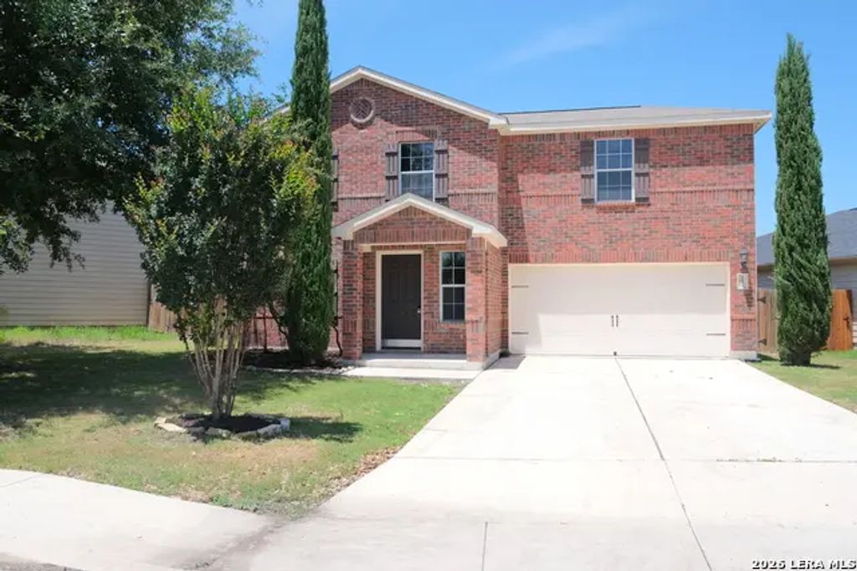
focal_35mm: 27
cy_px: 286
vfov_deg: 47.9
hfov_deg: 67.4
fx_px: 643
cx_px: 428
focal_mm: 18
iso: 320
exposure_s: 1/350
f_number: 6.4
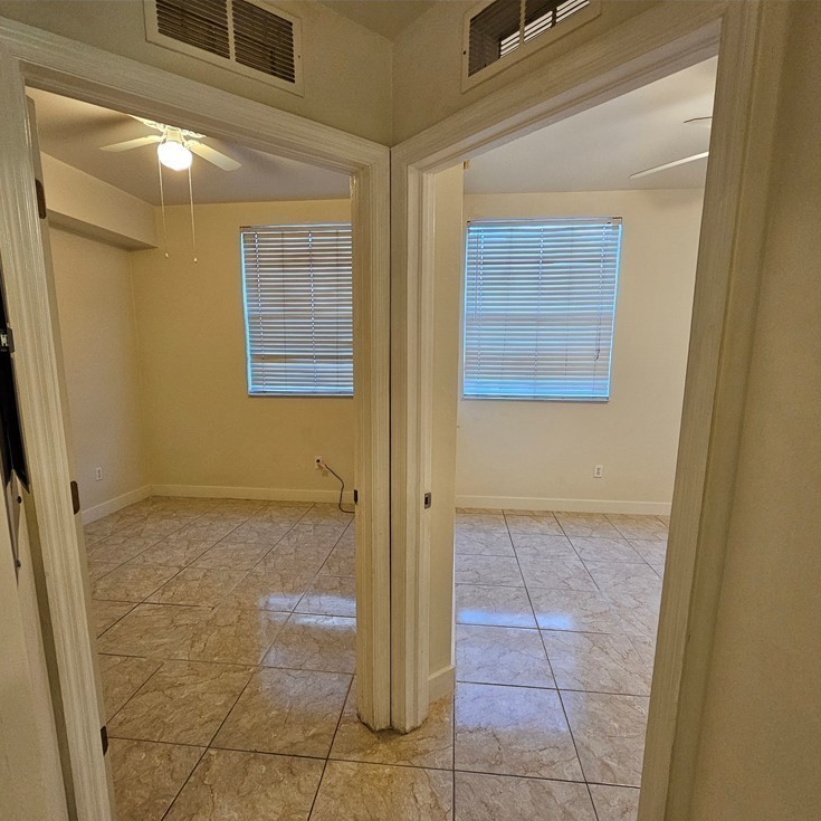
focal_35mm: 16
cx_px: 403
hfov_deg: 87.4
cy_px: 428
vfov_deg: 87.4
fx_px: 429
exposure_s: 1/60
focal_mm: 2.2
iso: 400
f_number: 2.2
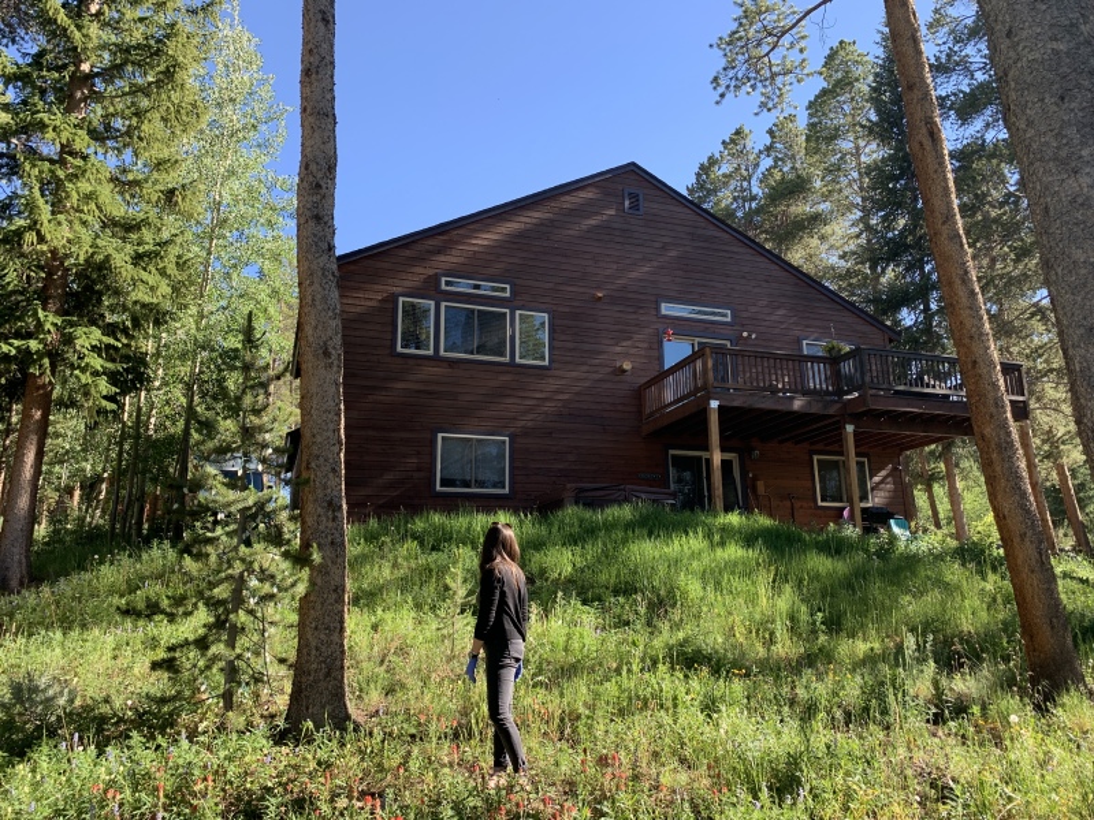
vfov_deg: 53.1
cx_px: 547
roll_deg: +0.9
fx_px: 822
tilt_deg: +16.3
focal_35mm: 26
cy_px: 410
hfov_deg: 67.3
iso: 25
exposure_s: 1/364
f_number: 1.8
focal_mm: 4.25
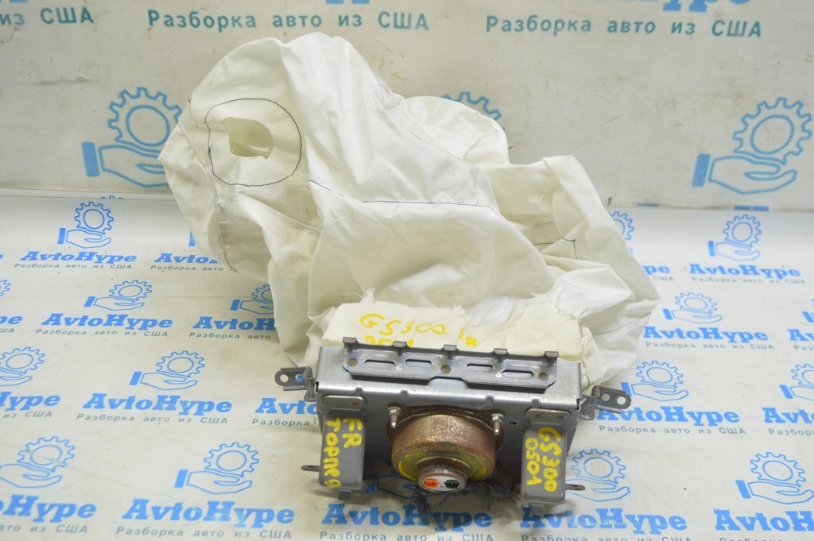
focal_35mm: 39
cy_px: 270
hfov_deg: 49.6
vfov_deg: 34.2
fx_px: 881
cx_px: 407
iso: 400
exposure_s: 1/20
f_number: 5.6
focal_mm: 26
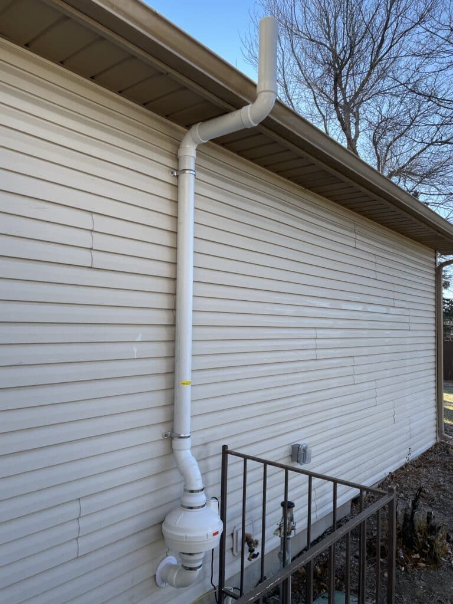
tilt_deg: +3.4
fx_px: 454
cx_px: 226
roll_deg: -1.5
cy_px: 302
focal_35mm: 26
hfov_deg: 53.1
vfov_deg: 67.3
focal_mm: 4.2
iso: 32
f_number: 1.6
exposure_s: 1/774
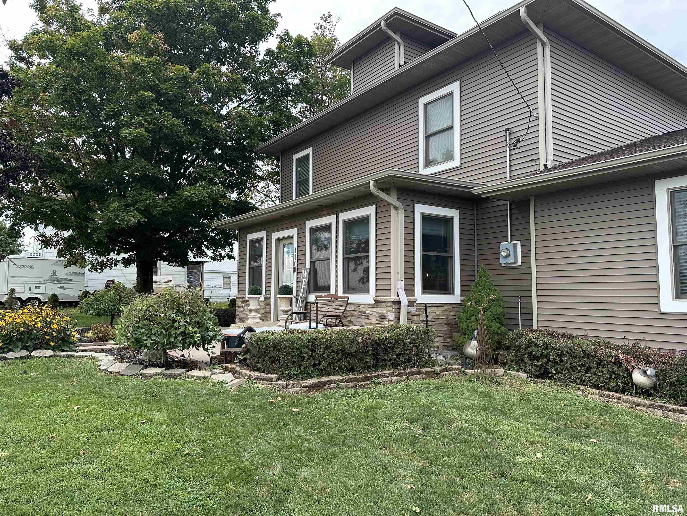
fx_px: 476
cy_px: 258
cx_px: 344
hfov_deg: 71.6
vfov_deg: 56.8
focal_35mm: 24
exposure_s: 1/980
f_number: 1.78
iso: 80
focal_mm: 6.86
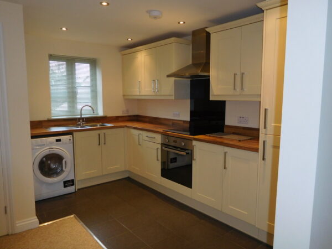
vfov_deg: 54.9
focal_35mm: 25
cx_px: 166
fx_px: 240
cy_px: 124
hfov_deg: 69.4
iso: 200
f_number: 3.4
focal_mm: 4.5
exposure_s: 1/30
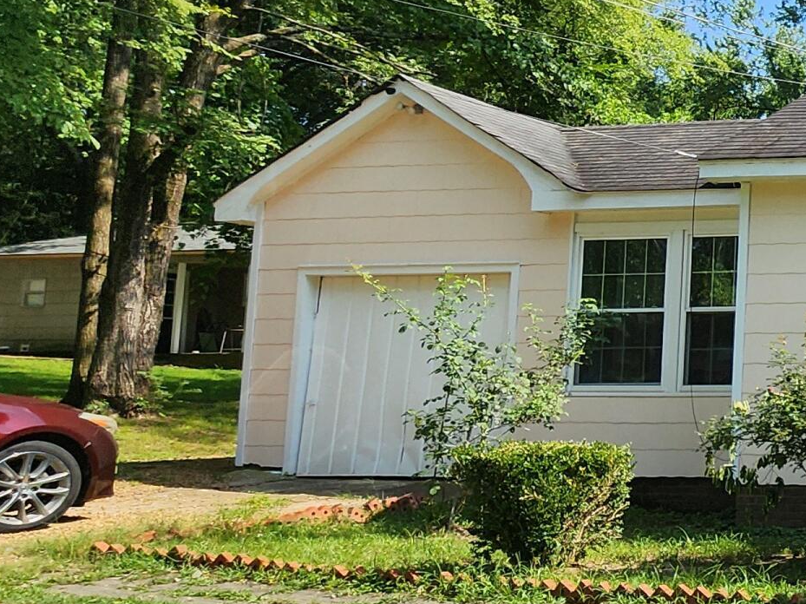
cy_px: 278
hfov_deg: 28.6
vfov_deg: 34.3
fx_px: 978
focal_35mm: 42
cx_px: 1209
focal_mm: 2.2
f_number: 2.2
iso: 50
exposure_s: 1/1493
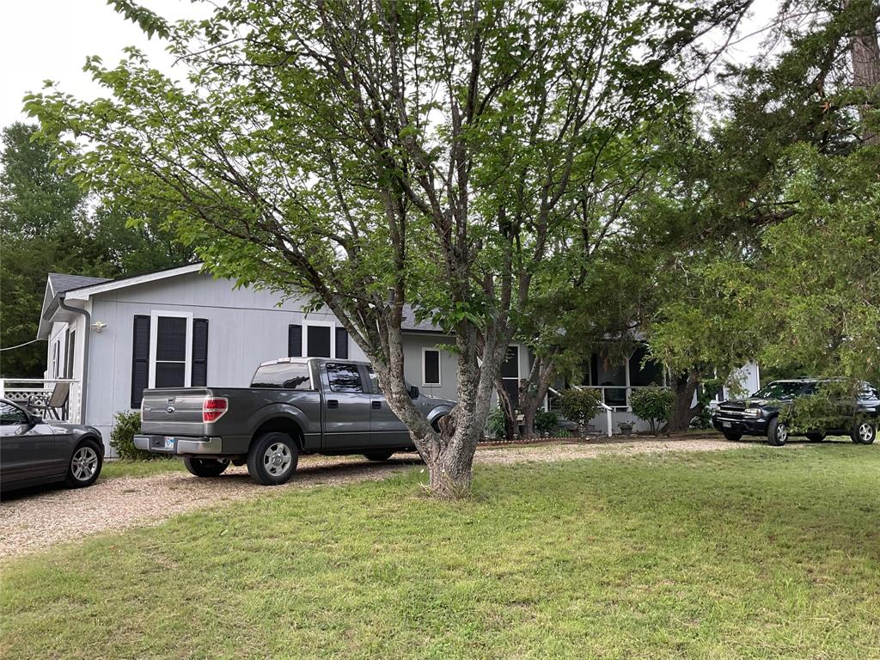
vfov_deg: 48.2
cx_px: 440
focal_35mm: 29
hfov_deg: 61.7
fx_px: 737
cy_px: 330
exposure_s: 1/120
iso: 50
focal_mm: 3
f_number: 1.8
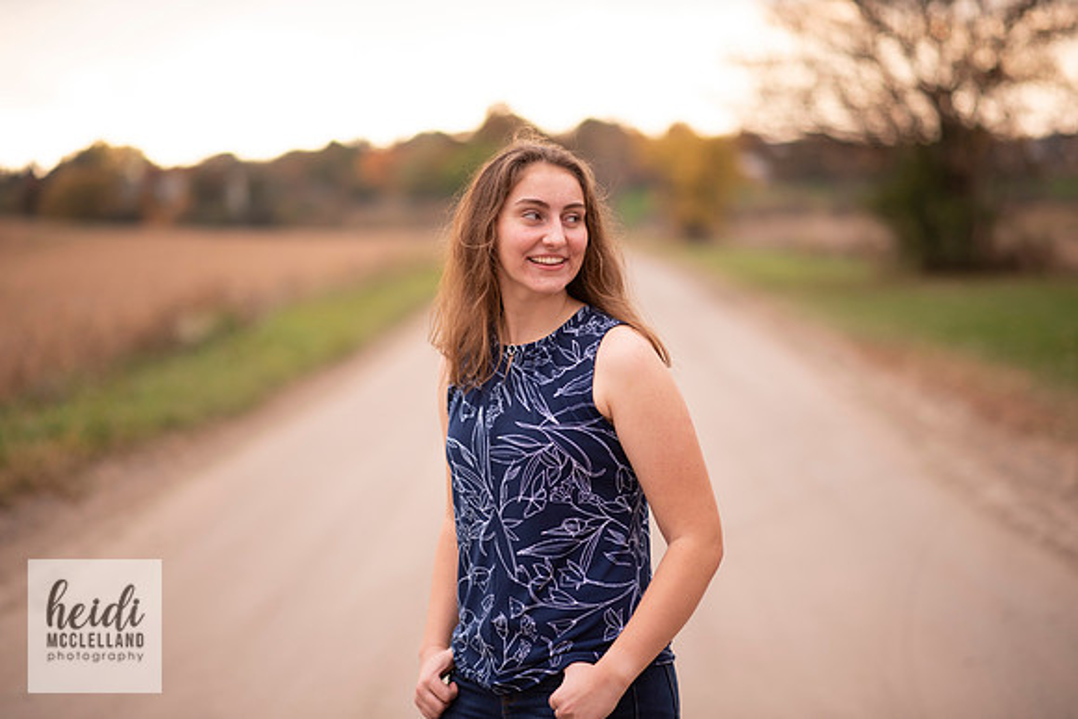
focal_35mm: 85
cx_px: 539
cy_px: 360
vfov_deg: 16.1
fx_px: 2546
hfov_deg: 23.9
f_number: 1.8
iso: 160
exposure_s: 1/400
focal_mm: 85
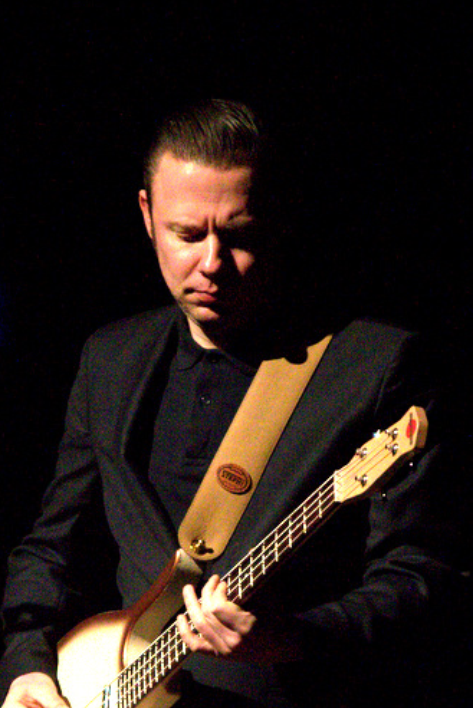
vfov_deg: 4.7
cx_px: 178
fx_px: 8626
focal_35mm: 438
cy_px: 467
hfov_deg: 3.1
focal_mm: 200
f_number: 2.8
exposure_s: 1/160
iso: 3200
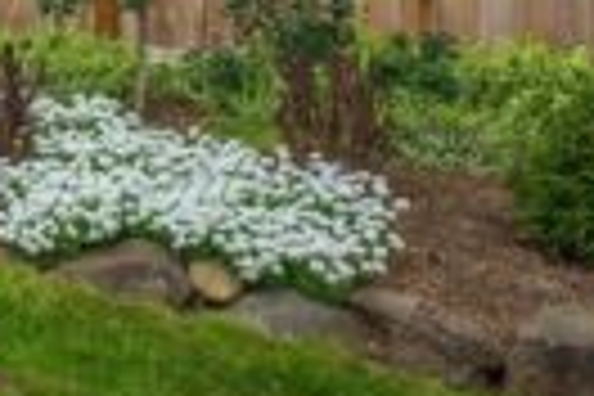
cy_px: -52
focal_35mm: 73
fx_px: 1204
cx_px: -243
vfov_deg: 17.9
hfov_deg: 23.4
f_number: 7.1
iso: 80
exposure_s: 1/60
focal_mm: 24
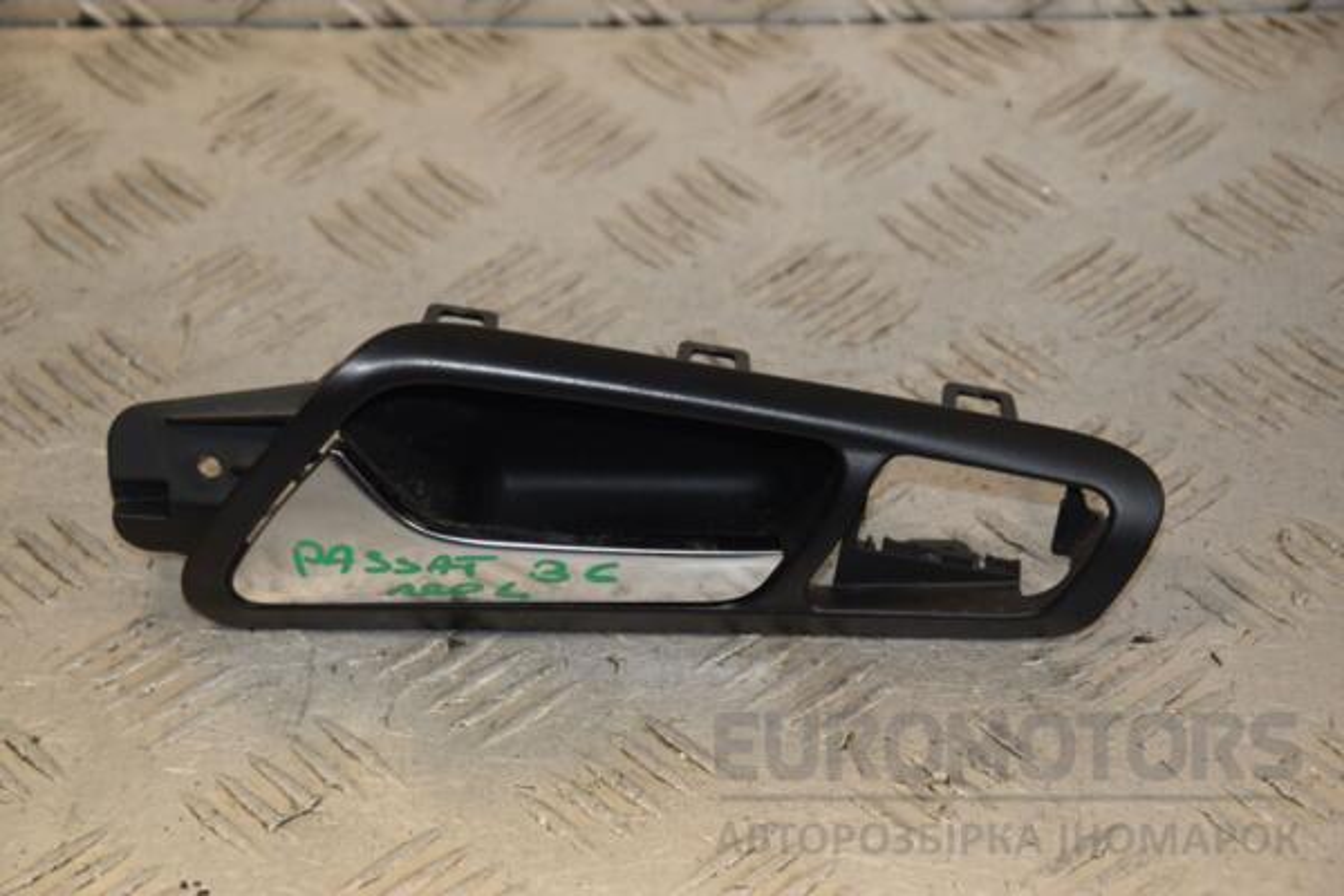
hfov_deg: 16.1
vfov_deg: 10.8
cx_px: 672
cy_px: 448
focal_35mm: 128
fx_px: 4760
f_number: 7.1
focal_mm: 85
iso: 800
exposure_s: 1/200
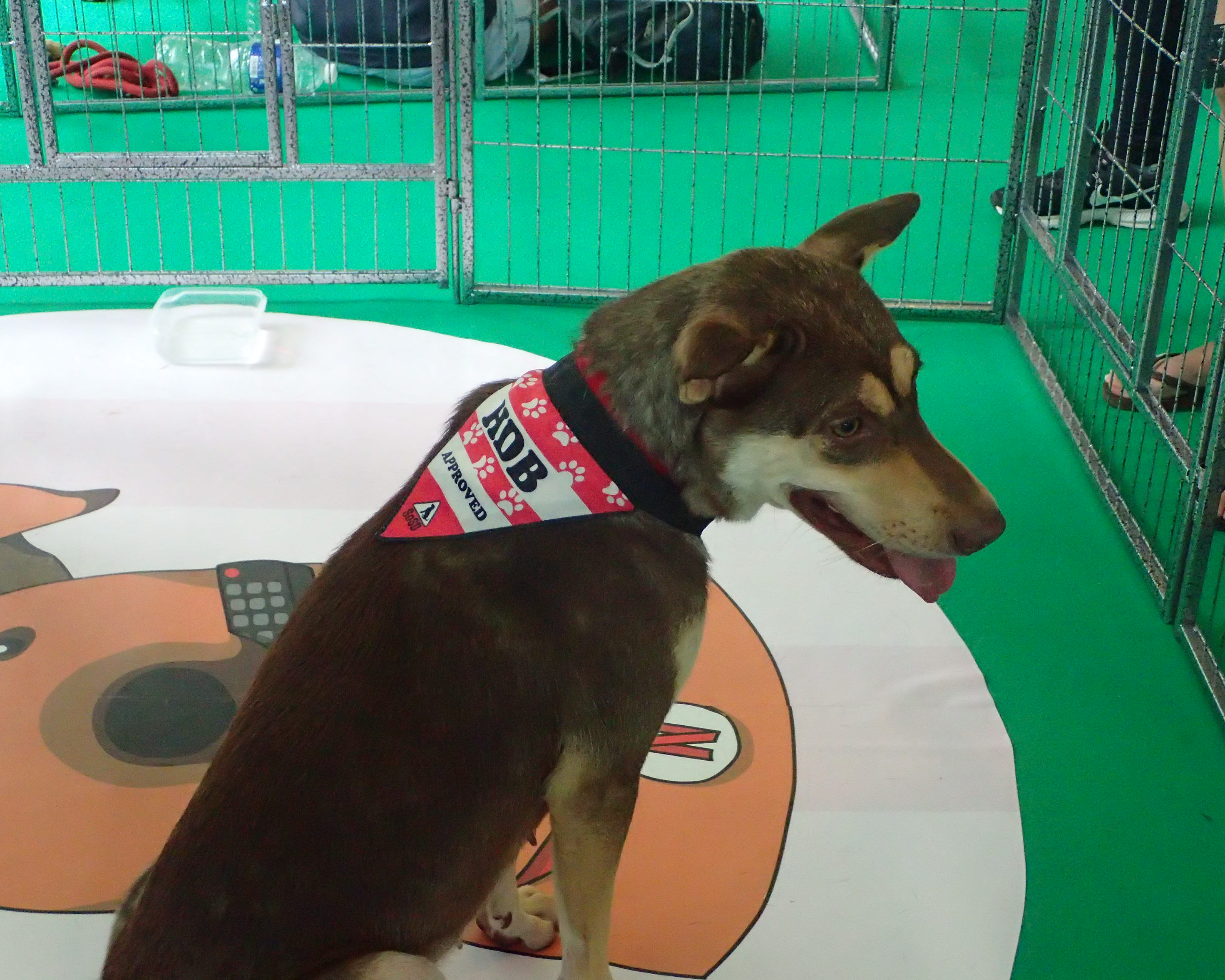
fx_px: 1885
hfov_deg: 36.0
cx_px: 602
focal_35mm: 52
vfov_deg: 29.1
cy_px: 489
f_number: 3.2
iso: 1600
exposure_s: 1/250
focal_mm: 8.99
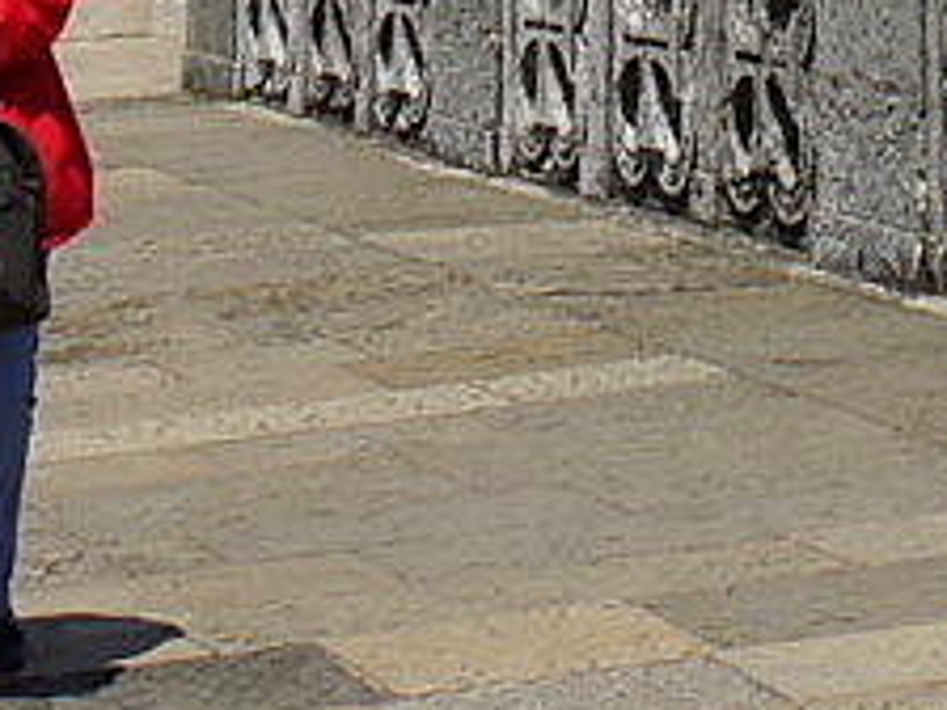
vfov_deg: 7.1
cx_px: 1611
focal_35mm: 194
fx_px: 5307
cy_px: -1192
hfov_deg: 9.8
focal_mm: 17
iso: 100
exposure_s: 1/320
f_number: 8
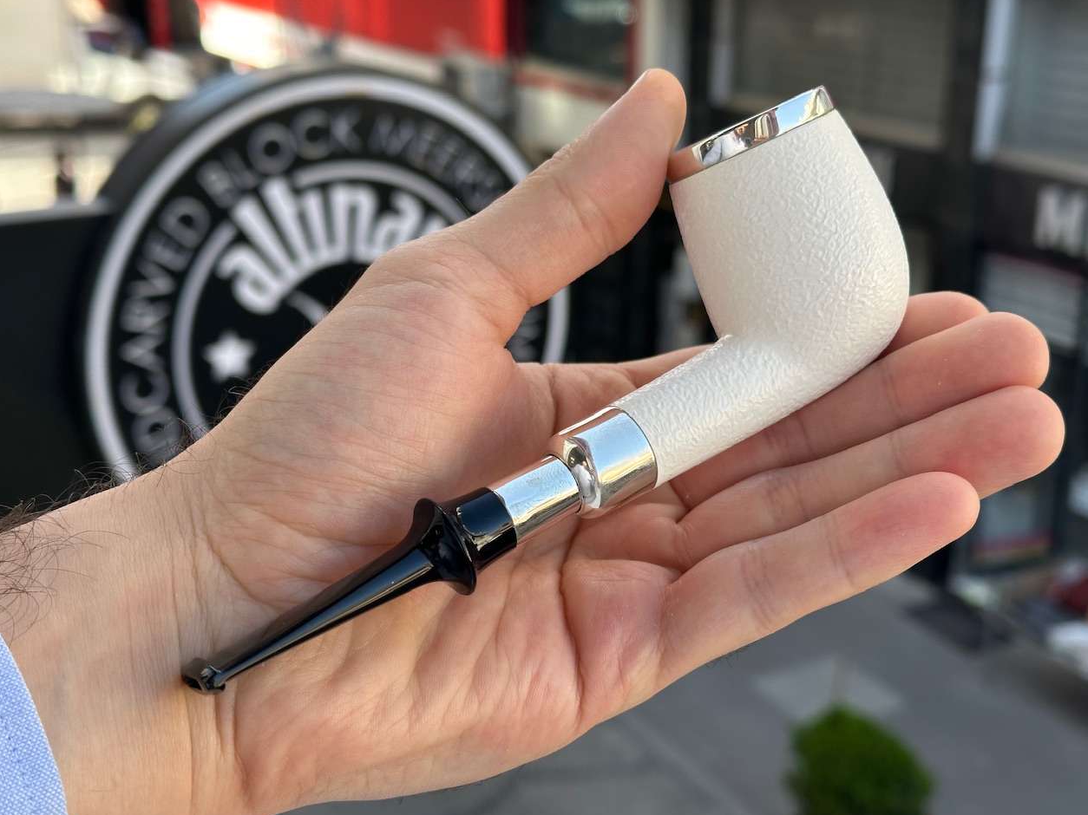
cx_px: 540
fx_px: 1540
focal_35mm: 49
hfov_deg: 38.9
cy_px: 411
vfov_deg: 29.7
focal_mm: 6.86
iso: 64
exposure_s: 1/475
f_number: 1.78
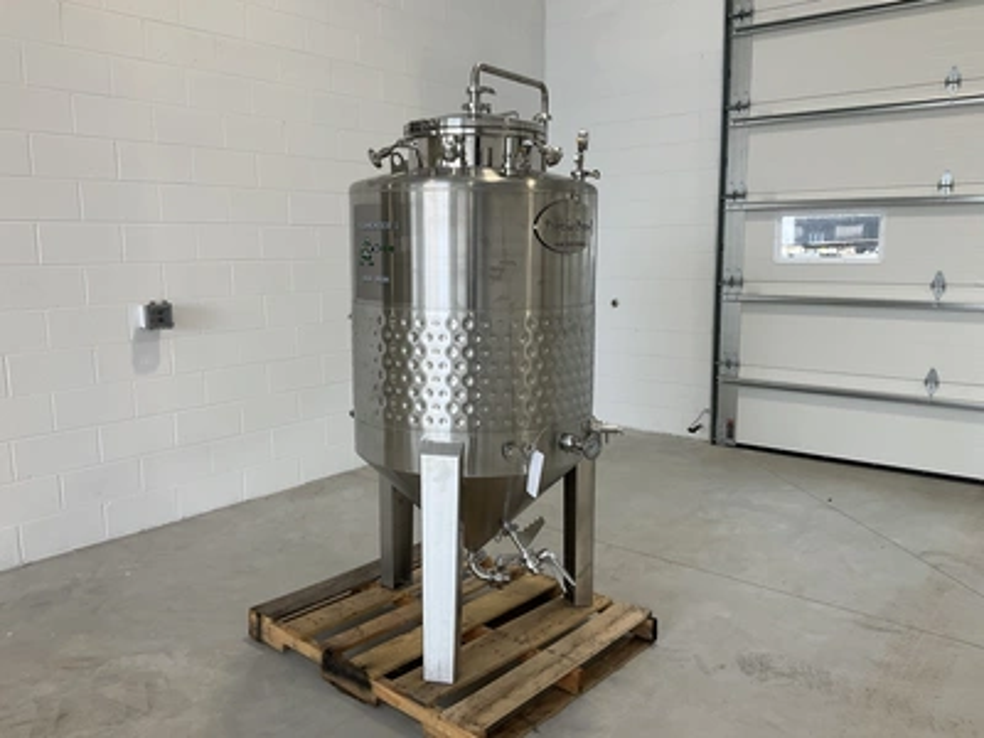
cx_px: 492
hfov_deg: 61.7
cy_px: 369
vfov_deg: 48.2
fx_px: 824
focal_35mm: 29
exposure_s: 1/122
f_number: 1.8
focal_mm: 3
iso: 32
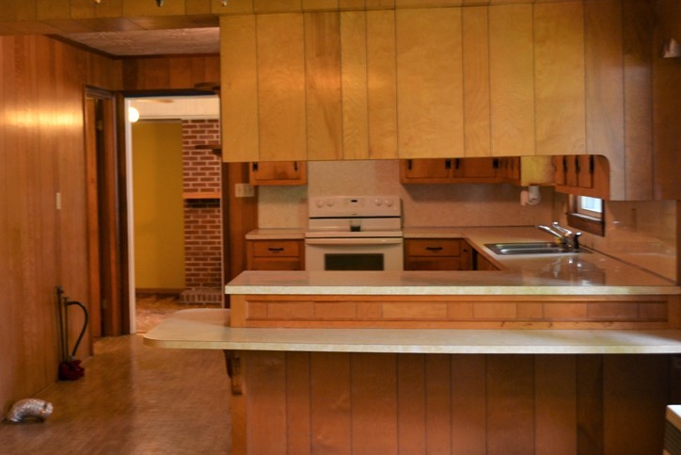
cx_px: 247
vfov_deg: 25.0
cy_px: 189
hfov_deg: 36.6
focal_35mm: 54
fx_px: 1022
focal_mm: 24
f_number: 4
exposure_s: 1/20
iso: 400
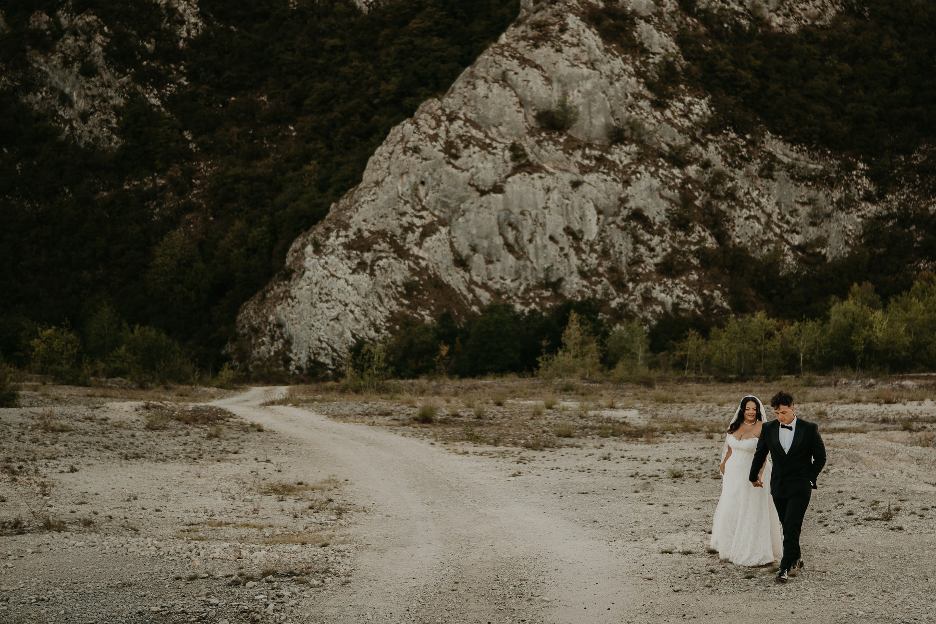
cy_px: 250
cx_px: 536
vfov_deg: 29.2
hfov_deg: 42.6
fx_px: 1196
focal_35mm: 46
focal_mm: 35
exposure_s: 1/2500
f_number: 1.4
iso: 125
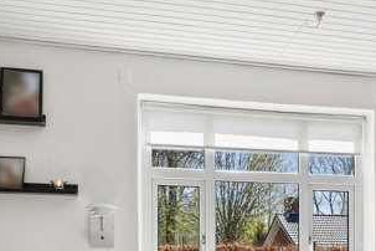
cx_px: 293
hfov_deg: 32.9
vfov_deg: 22.1
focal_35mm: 59
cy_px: 245
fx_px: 619
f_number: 8
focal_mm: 15
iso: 200
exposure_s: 1/13
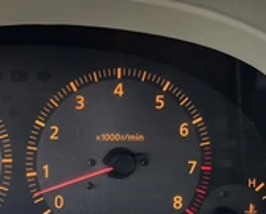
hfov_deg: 26.4
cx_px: -38
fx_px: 513
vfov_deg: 23.3
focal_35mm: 65
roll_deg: -2.2
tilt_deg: -22.8
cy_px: 163
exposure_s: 1/109
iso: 64
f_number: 1.8
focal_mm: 3
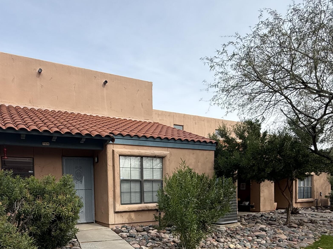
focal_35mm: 27
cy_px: 202
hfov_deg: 64.5
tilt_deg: -1.6
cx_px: 128
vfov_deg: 48.3
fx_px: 260
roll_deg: +0.7
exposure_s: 1/734
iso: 50
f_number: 2.2
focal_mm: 2.22
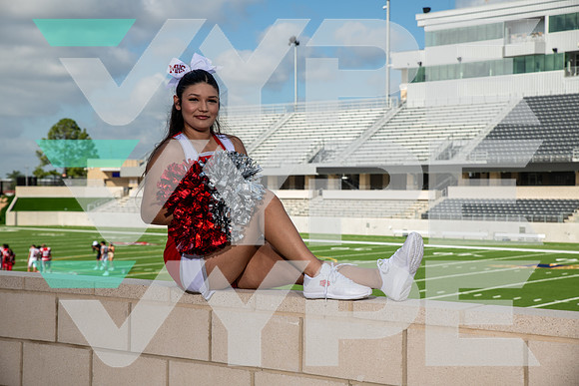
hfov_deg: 31.0
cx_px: 290
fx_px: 1046
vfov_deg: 20.9
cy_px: 193
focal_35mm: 65
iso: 100
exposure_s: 1/320
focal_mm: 65
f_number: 7.1
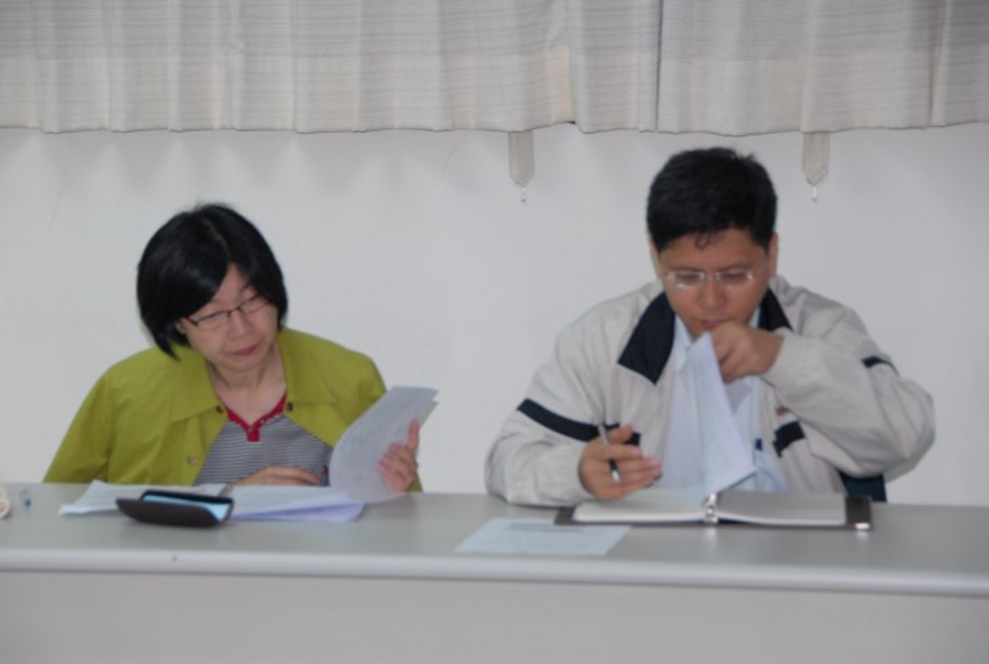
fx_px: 3386
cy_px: 332
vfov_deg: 11.2
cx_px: 494
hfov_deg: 16.6
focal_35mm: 123
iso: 400
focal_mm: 82
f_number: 5
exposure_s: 1/60
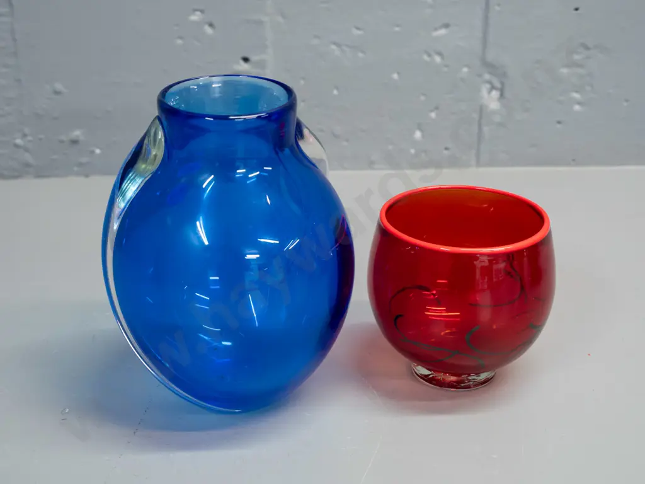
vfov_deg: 22.9
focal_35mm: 64
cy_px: 242
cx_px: 322
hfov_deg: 30.3
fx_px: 1193
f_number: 5.6
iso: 3200
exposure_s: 1/100
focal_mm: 32
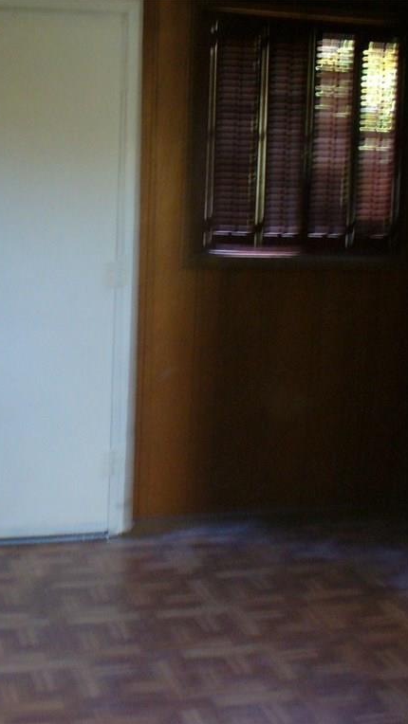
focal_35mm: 54
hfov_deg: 21.9
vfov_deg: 38.5
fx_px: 1038
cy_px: 361
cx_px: 80
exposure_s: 1/4
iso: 200
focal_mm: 6.1
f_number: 2.8
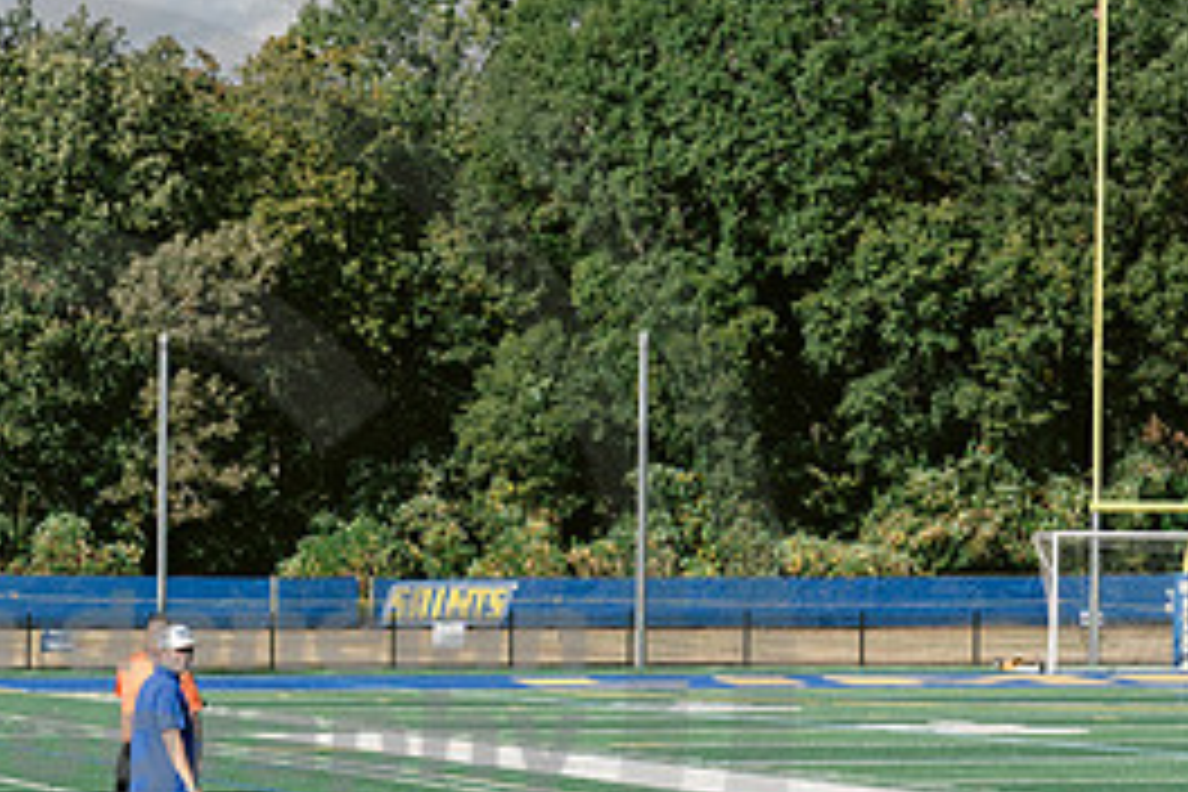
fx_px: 5082
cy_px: 682
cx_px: -4
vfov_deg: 8.9
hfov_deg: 13.2
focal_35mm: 154
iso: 640
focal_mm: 70
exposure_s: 1/2500
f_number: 5.6
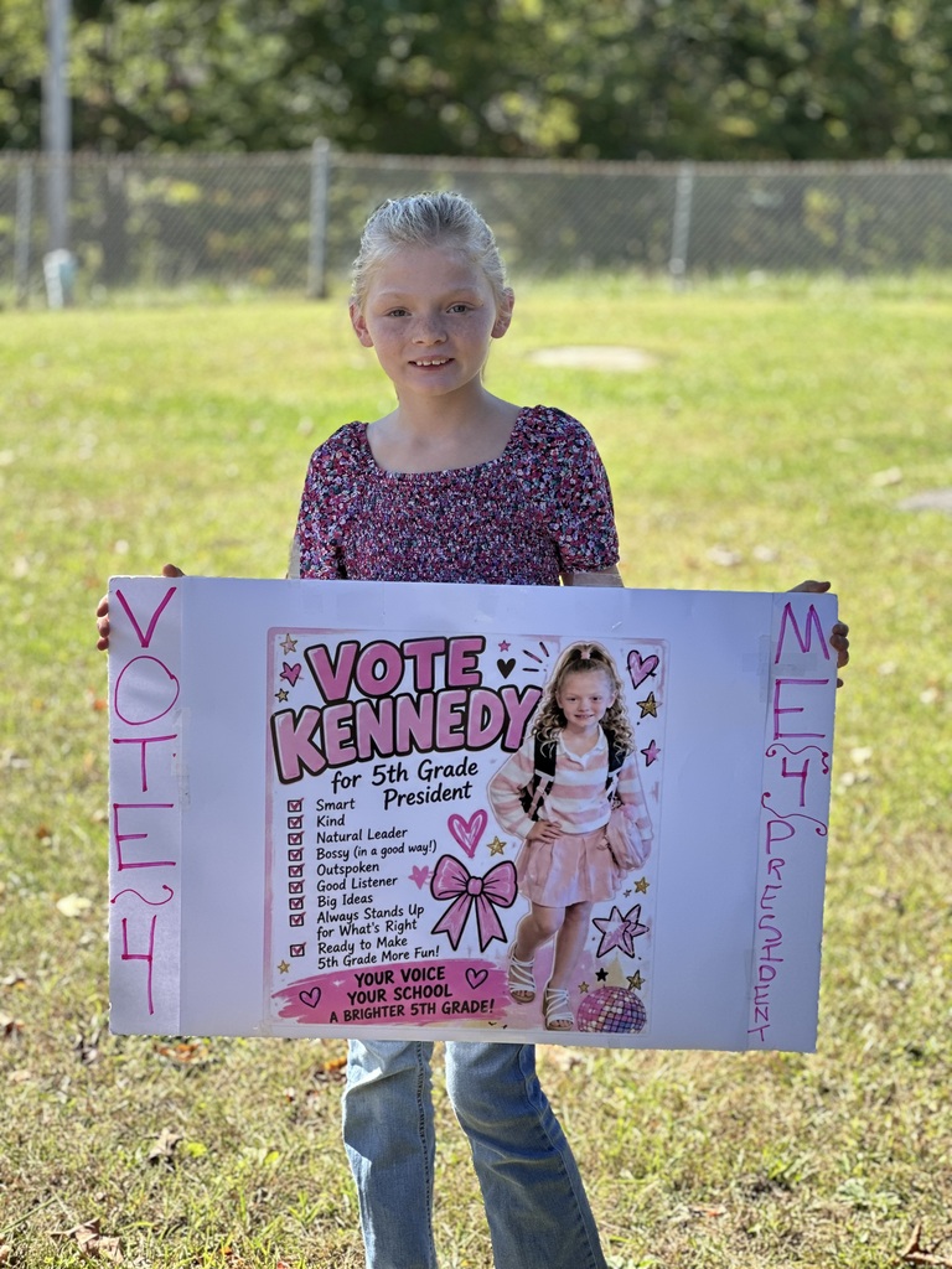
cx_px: 476
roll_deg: -3.4
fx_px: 2824
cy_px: 634
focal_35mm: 77
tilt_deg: -12.8
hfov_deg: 19.1
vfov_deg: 25.3
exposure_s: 1/121
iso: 25
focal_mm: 9
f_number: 2.8
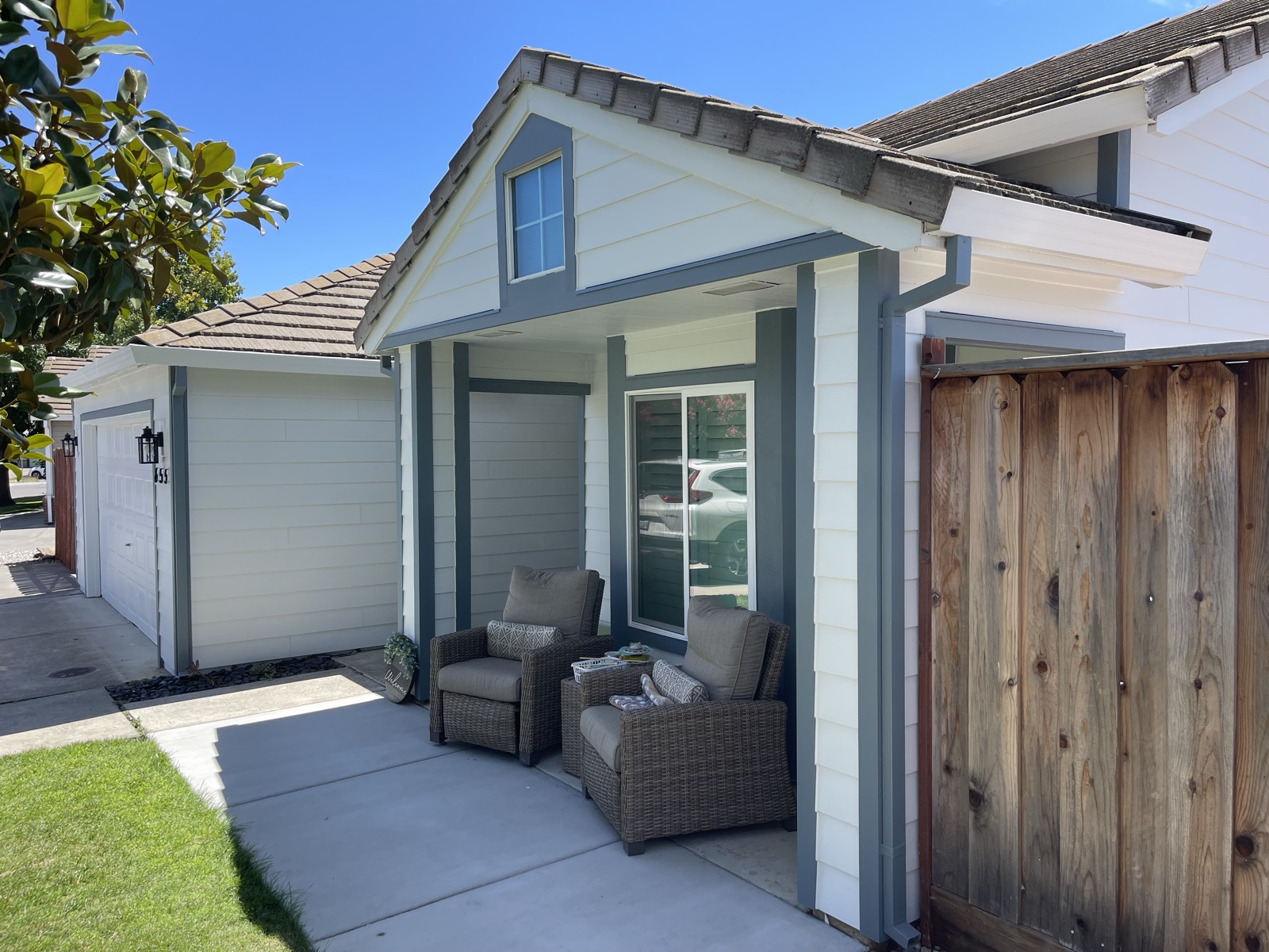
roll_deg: -0.3
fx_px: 916
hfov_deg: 69.4
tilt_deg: -2.5
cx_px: 634
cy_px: 476
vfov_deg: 54.9
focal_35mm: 25
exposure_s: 1/1188
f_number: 1.6
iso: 32
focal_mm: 5.1
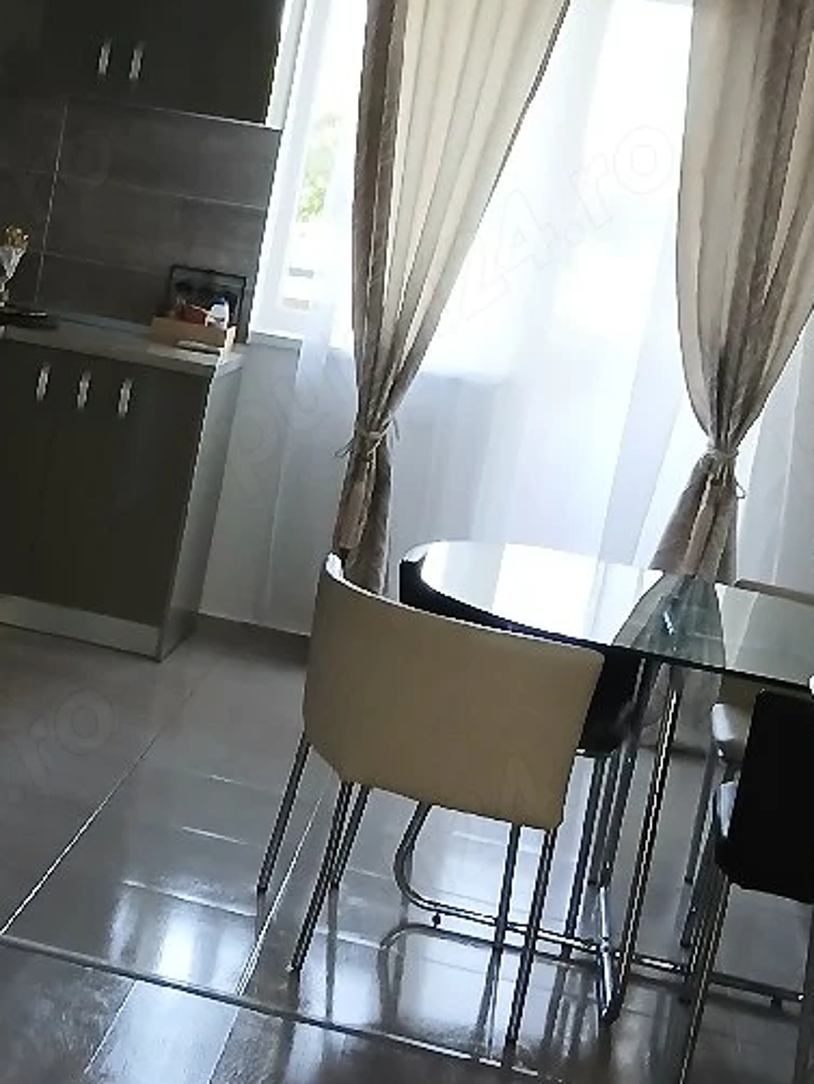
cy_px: 383
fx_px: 2162
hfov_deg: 20.7
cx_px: 26
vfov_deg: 28.0
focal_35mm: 69
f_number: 1.8
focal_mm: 3.98
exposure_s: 1/50
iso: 250
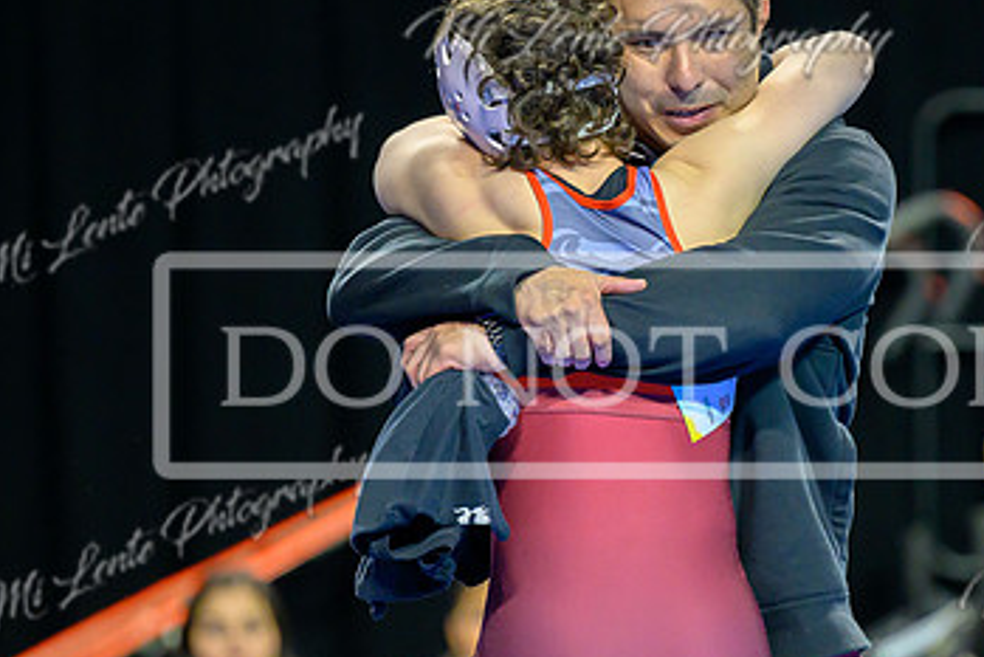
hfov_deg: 5.1
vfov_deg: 3.4
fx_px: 11019
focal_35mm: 403
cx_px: 723
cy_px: 299
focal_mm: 190
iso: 2000
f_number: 2.8
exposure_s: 1/800
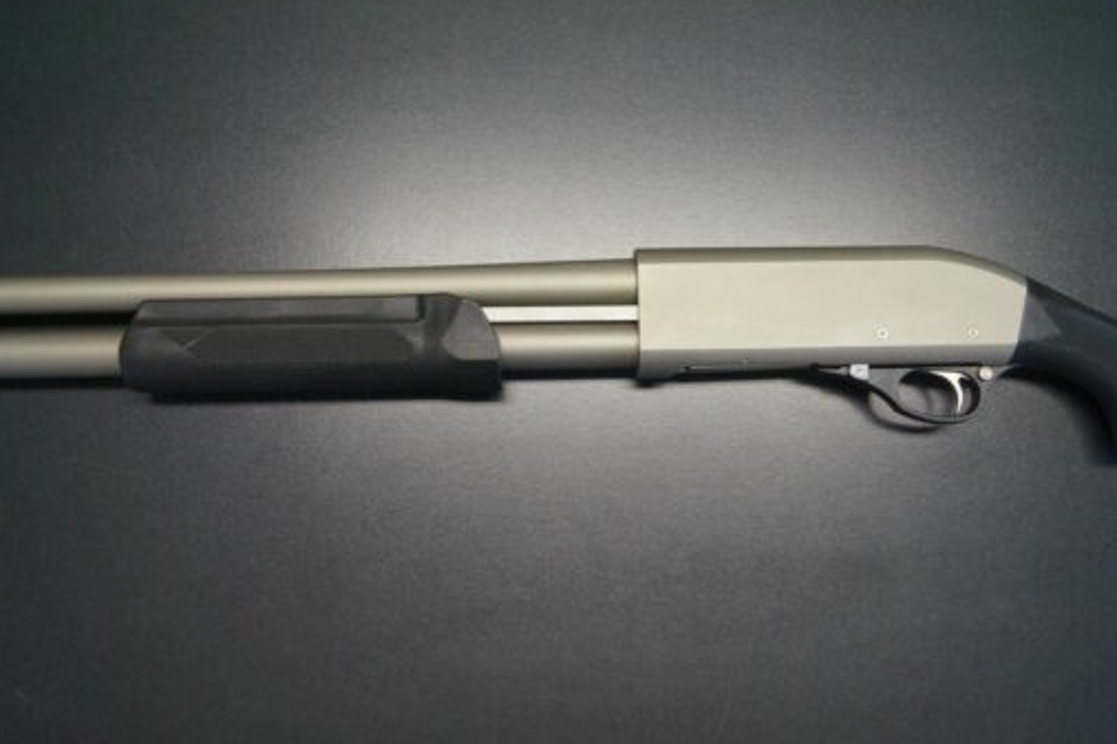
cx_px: 598
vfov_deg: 41.1
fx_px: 993
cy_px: 339
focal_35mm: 32
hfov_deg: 58.7
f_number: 4
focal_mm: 18
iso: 1000
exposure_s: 1/160
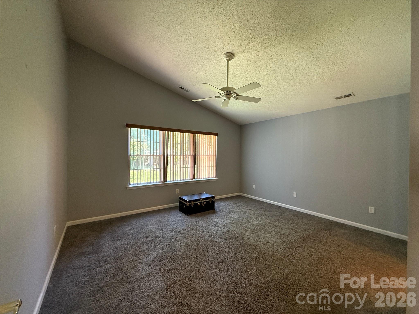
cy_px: 157
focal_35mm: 14
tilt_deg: -0.5
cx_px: 210
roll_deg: -0.3
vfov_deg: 85.7
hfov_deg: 102.1
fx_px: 169
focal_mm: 2.22
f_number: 2.2
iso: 500
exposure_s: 1/120
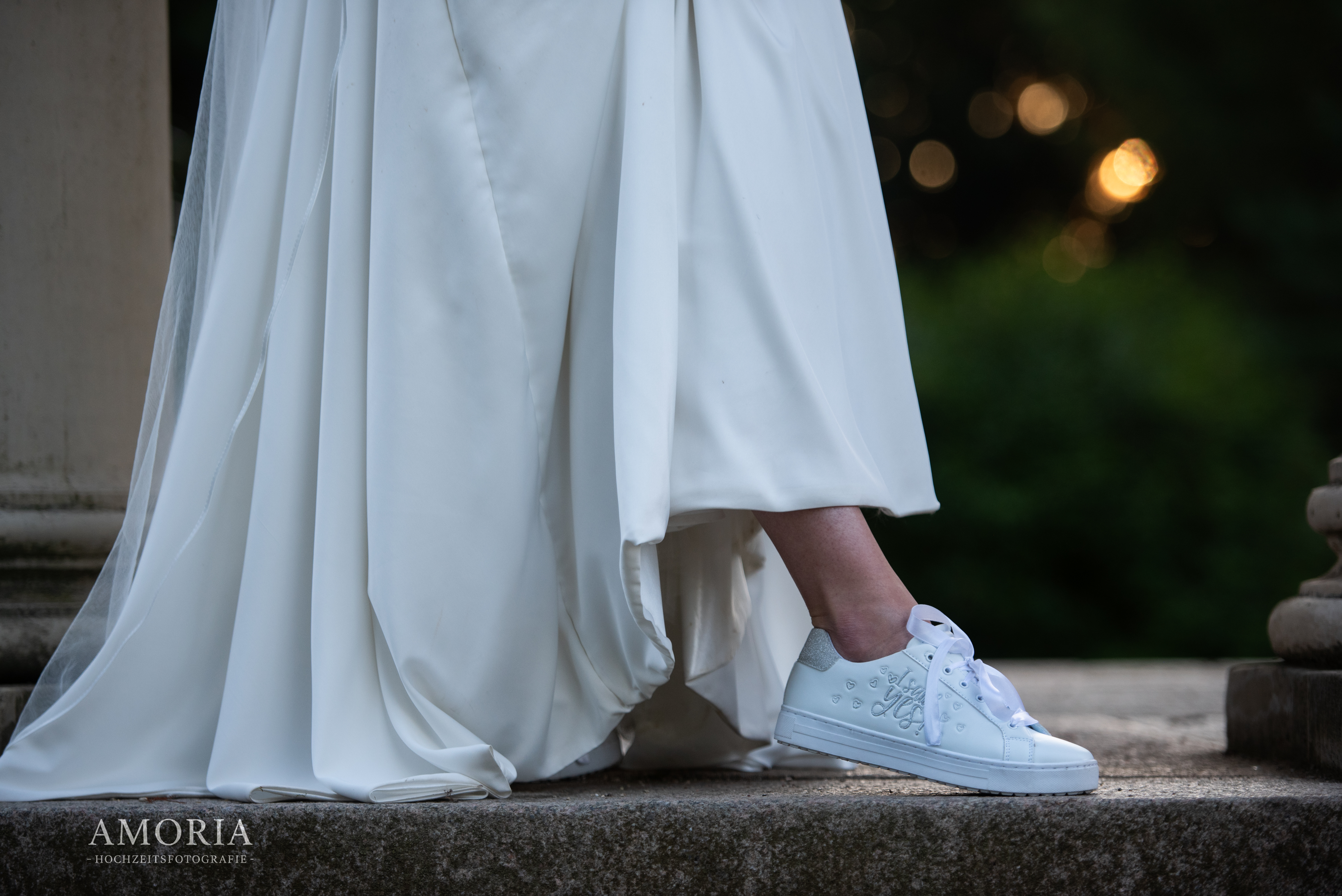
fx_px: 4661
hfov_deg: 16.4
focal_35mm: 125
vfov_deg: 11.0
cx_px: 671
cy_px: 448
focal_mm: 125
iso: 400
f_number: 2.8
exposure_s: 1/640
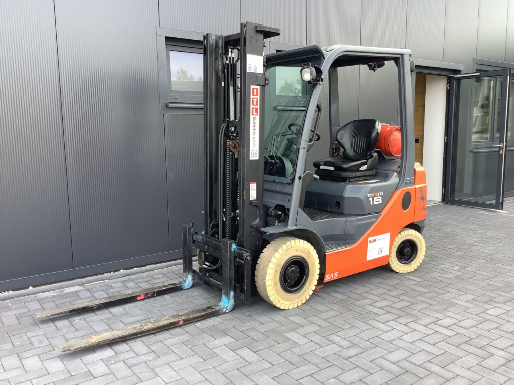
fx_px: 460
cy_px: 192
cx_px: 257
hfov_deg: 58.4
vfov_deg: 45.4
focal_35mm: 31
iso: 25
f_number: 2.4
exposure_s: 1/120
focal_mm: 3.3
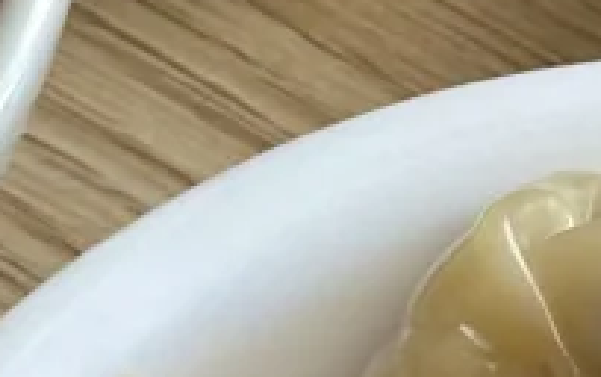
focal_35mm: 359
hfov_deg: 5.8
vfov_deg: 3.7
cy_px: 74
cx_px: 451
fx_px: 5887
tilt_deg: -54.0
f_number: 1.78
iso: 125
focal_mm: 6.86
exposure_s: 1/60
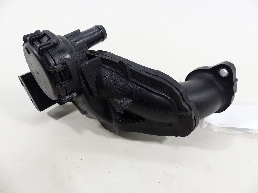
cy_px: 96
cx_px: 129
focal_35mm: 25
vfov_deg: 54.9
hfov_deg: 69.4
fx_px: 186
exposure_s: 1/80
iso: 100
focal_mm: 4.5
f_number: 2.8
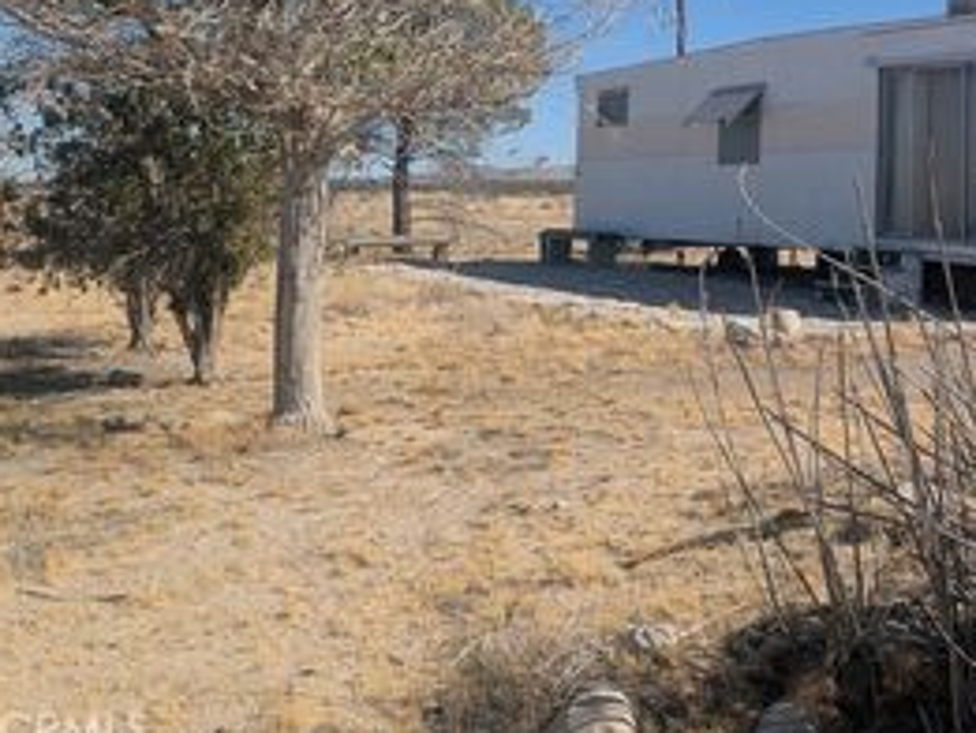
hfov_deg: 38.6
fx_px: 1298
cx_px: 860
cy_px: 52
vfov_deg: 30.0
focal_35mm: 46
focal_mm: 6.9
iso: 22
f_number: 1.68
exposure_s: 1/1471
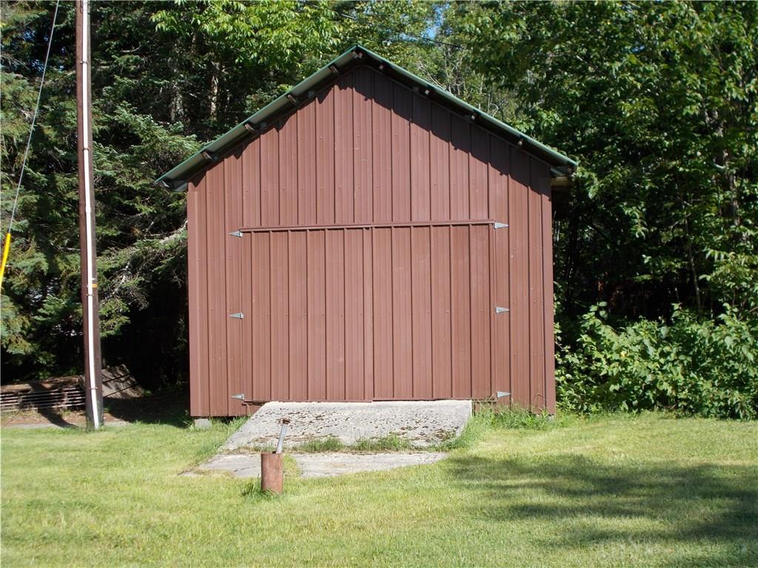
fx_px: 1095
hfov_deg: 38.2
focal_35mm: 50
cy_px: 284
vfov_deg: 29.1
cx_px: 379
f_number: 4.5
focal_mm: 9
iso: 80
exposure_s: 1/320
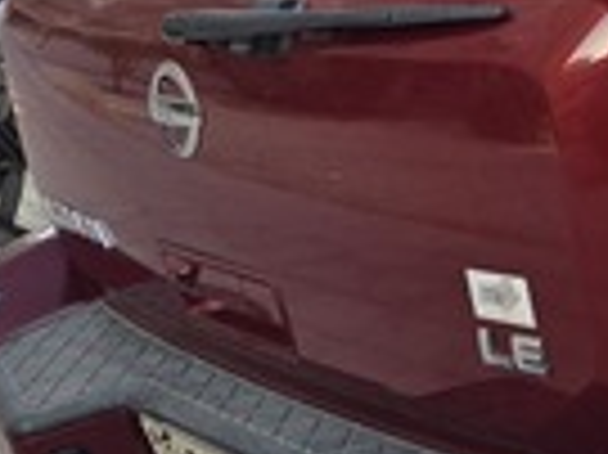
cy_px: -7
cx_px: 975
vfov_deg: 18.4
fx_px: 1369
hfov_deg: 20.5
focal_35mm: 78
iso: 80
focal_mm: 6.3
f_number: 1.7
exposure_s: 1/1554
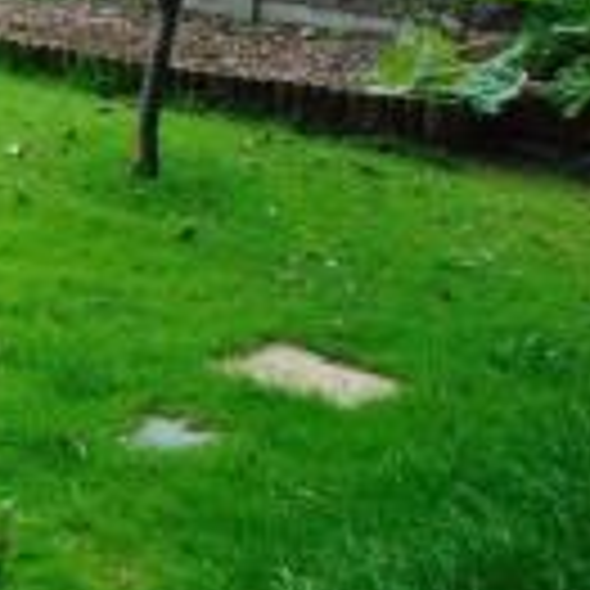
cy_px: 133
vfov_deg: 17.6
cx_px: -543
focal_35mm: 98
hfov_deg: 14.9
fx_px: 1890
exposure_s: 1/160
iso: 80
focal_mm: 4.5
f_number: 3
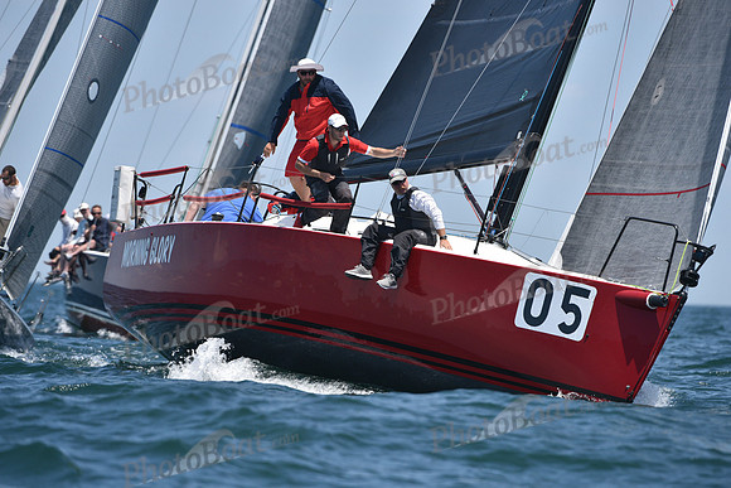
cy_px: 244
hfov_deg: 5.2
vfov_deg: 3.4
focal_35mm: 400
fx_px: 8124
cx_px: 366
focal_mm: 400
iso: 320
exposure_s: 1/1600
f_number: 6.3
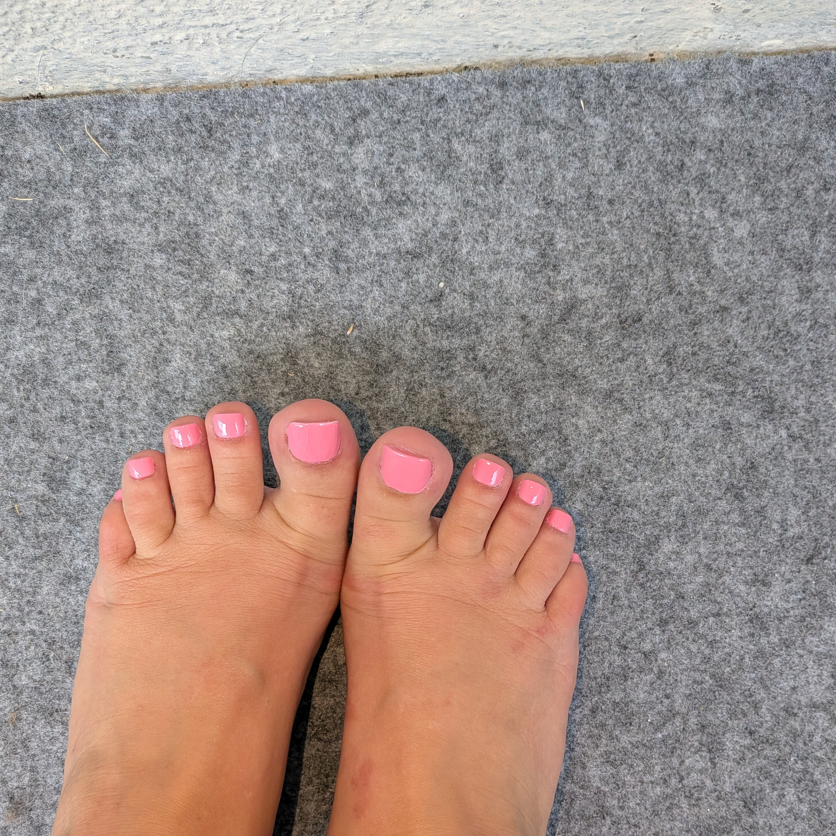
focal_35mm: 29
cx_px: 418
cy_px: 500
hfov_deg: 55.6
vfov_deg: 55.2
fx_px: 792
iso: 151
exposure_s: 1/304
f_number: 1.7
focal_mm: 4.53
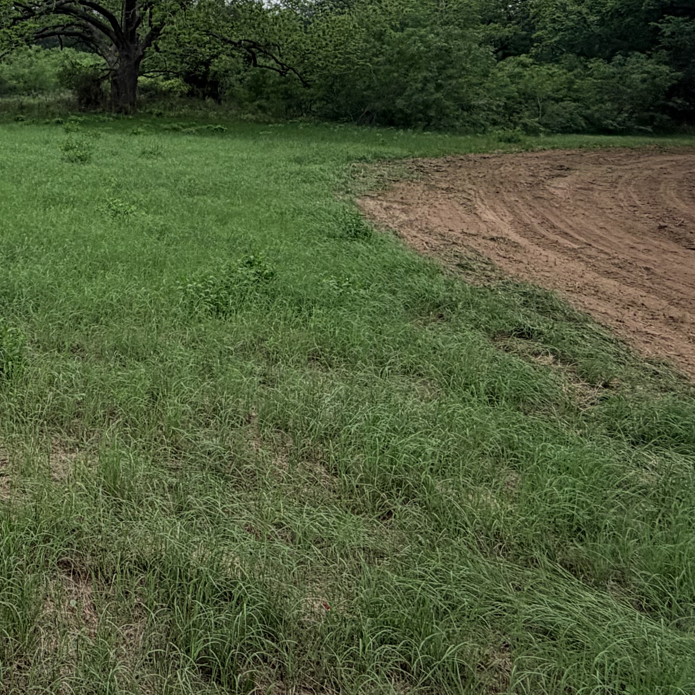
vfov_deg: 37.5
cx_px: -27
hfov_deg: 36.1
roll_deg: -2.4
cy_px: 38
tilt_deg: -0.1
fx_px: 931
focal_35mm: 41
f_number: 2.2
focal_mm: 2.22
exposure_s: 1/1656
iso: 20
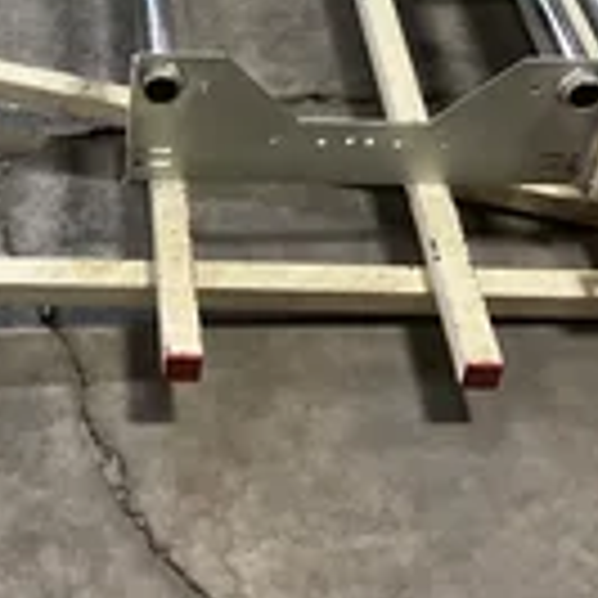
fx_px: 1505
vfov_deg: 21.7
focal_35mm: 77
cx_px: 72
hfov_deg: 22.0
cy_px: 0
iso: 320
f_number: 1.8
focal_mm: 3
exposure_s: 1/55
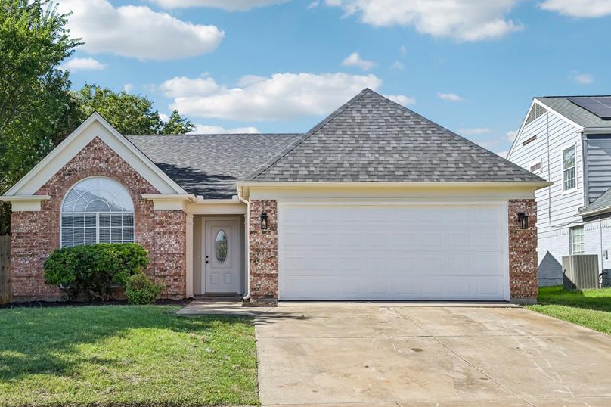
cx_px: 246
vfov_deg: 34.9
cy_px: 242
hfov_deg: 50.4
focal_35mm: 38
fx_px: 645
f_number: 8
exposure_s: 1/800
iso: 400
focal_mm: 30
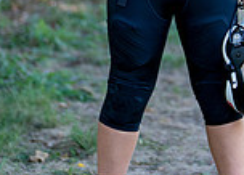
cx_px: 202
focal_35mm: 248
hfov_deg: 8.1
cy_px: -65
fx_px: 1721
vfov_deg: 5.8
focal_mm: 50
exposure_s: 1/1250
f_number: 1.2
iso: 100
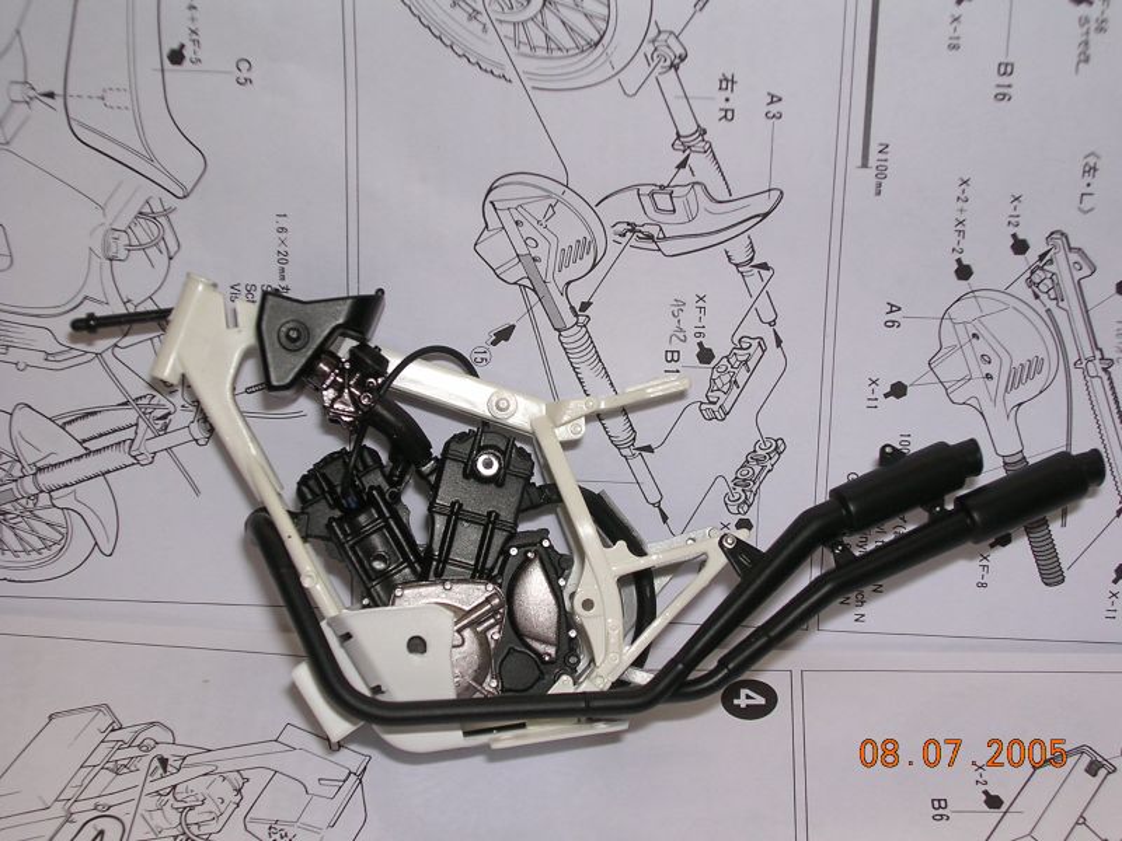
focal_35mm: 63
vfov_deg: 23.3
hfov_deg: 30.7
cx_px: 561
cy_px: 420
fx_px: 2042
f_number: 3.5
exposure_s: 1/60.1
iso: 100
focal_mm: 9.6
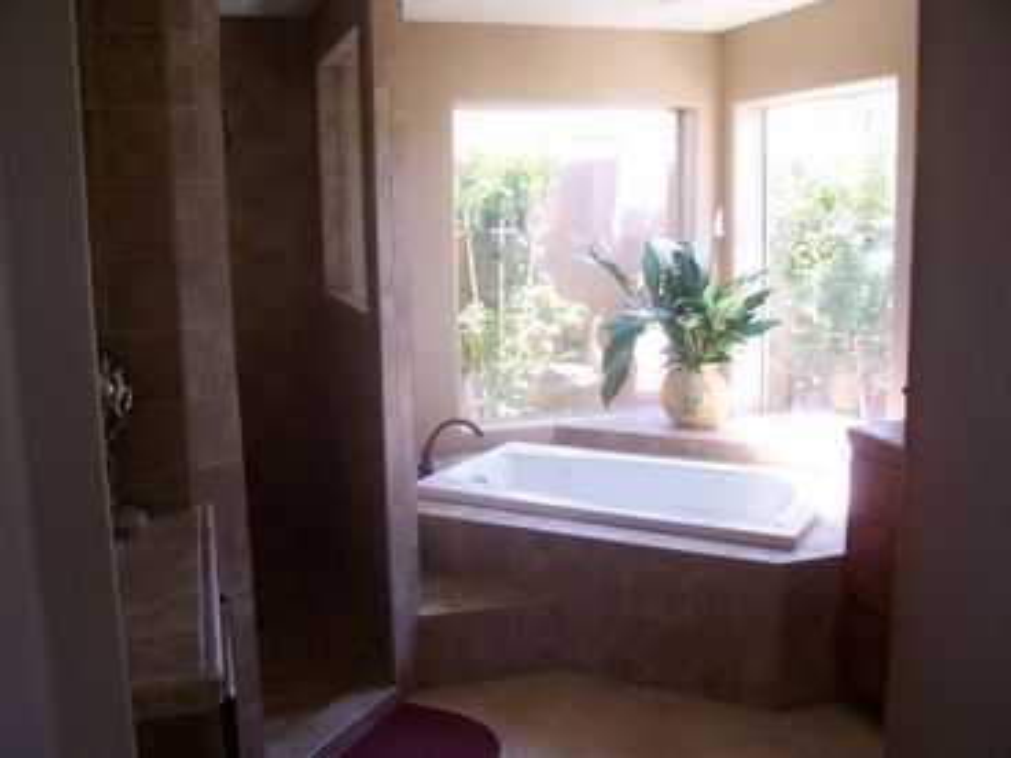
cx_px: 506
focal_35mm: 34
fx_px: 993
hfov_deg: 54.0
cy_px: 379
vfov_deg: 41.8
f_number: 2.7
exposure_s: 1/45
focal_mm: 5.6
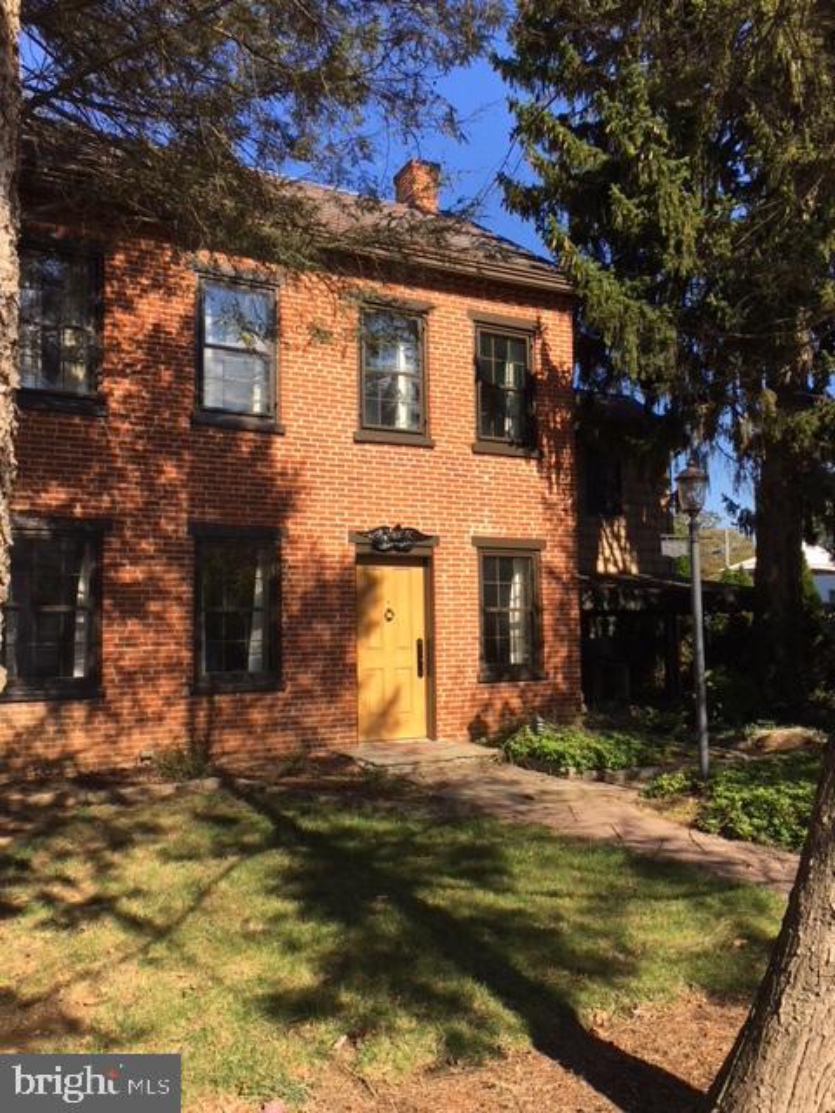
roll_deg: +1.5
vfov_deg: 61.7
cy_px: 556
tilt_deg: +5.5
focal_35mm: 29
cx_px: 418
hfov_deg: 48.2
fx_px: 933
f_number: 2.2
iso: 25
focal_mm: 4.15
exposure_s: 1/962
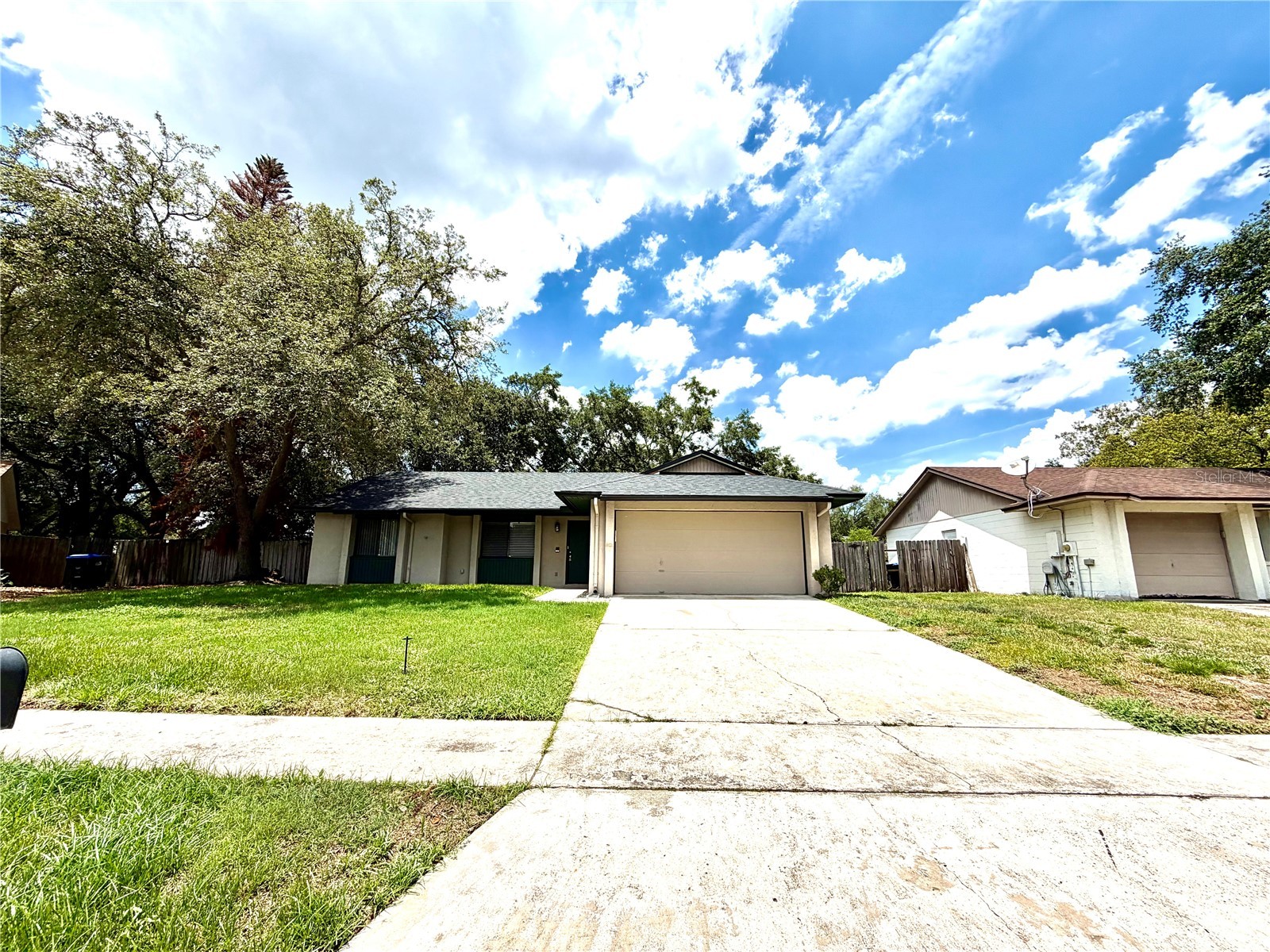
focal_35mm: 14
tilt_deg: +11.3
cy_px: 476
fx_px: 514
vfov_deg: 85.7
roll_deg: +0.1
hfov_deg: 102.1
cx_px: 635
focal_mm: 2.22
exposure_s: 1/1464
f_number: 2.2
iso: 20
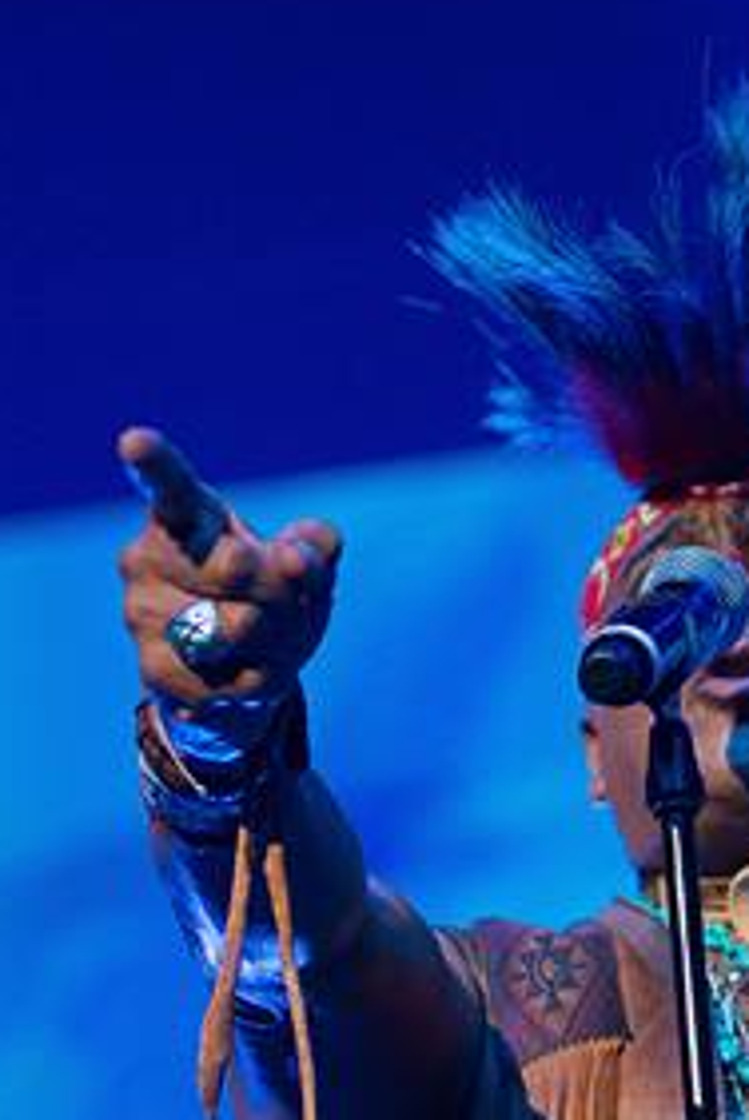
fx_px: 7969
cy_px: 1184
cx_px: 938
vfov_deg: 8.0
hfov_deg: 5.4
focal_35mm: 256
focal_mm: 100
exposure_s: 1/640
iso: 1250
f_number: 3.5
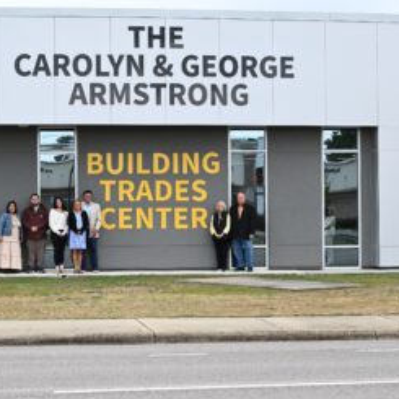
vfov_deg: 17.9
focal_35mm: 97
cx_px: 107
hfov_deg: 17.8
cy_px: 201
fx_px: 1265
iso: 1250
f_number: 5
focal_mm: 70
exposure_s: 1/2000
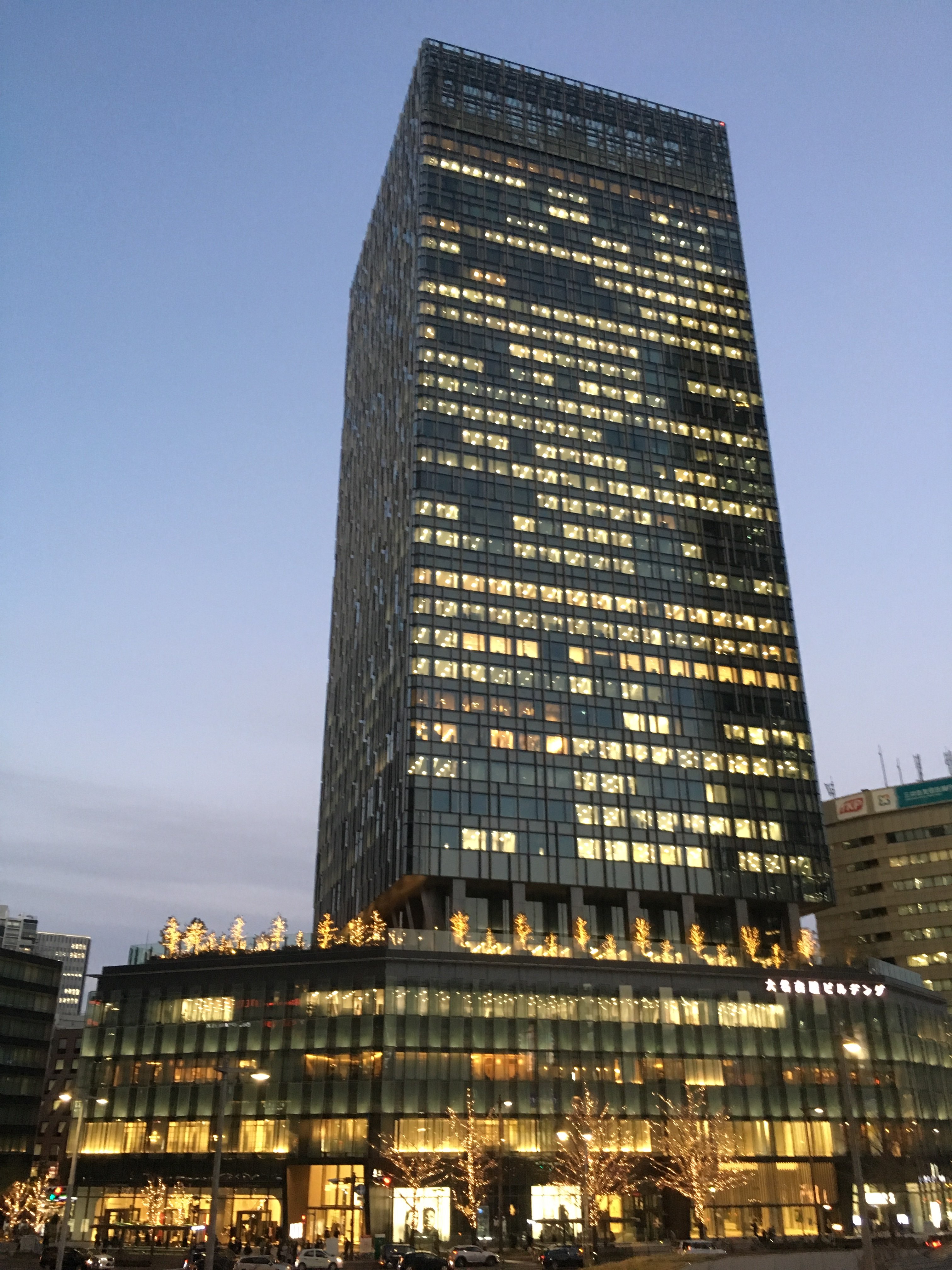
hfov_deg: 48.2
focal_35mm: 29
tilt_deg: +26.2
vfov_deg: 61.7
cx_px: 476
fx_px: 1063
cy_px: 635
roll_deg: -0.7
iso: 160
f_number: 2.2
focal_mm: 4.15
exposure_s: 1/30
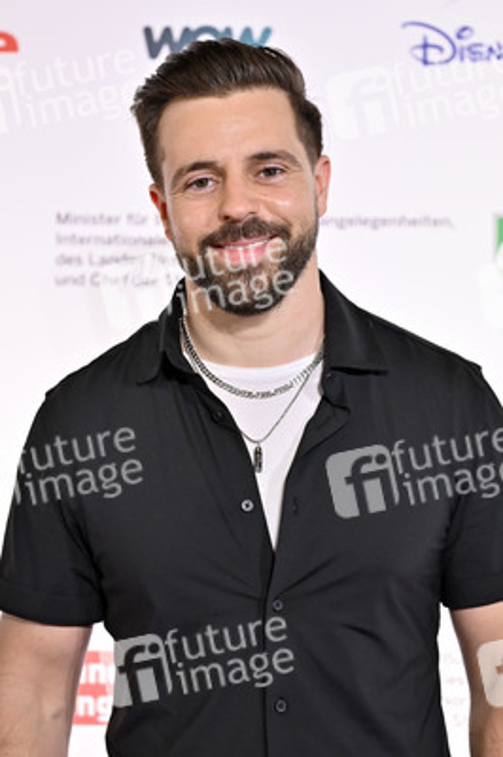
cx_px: 252
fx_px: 1470
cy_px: 378
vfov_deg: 28.9
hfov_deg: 19.4
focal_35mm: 70
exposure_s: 1/320
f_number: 2.8
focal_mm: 70
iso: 640
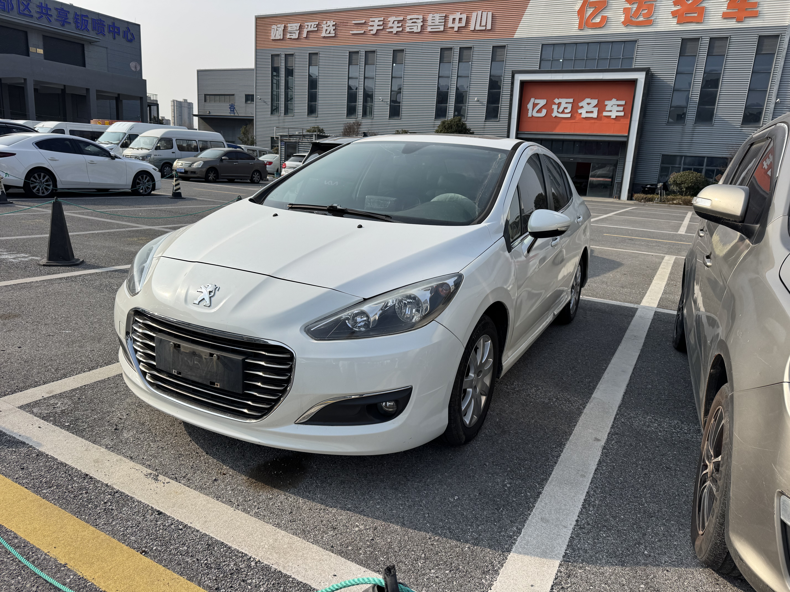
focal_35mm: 24
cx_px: 395
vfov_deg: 56.8
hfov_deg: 71.6
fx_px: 548
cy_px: 296
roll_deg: -3.1
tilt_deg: -12.2
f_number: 1.78
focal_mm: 6.76
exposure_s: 1/4950
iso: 80
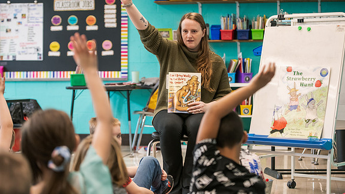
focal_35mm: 90
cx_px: 174
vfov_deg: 13.4
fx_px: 823
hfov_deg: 23.7
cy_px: 84
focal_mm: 85
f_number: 3.2
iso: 1600
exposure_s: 1/200
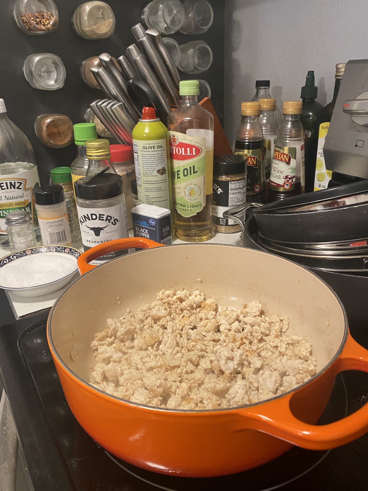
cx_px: 188
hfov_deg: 51.4
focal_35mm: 27
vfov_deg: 65.3
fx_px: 383
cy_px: 242
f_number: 1.8
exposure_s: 1/60
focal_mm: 4.25
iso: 250
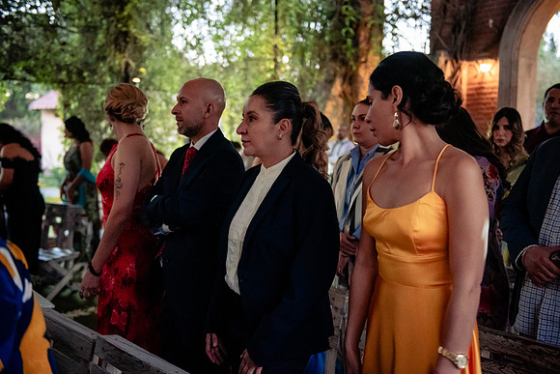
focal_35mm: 43
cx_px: 280
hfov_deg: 45.4
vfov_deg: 31.2
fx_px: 669
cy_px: 187
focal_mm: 42
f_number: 2.8
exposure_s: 1/125
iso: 6400
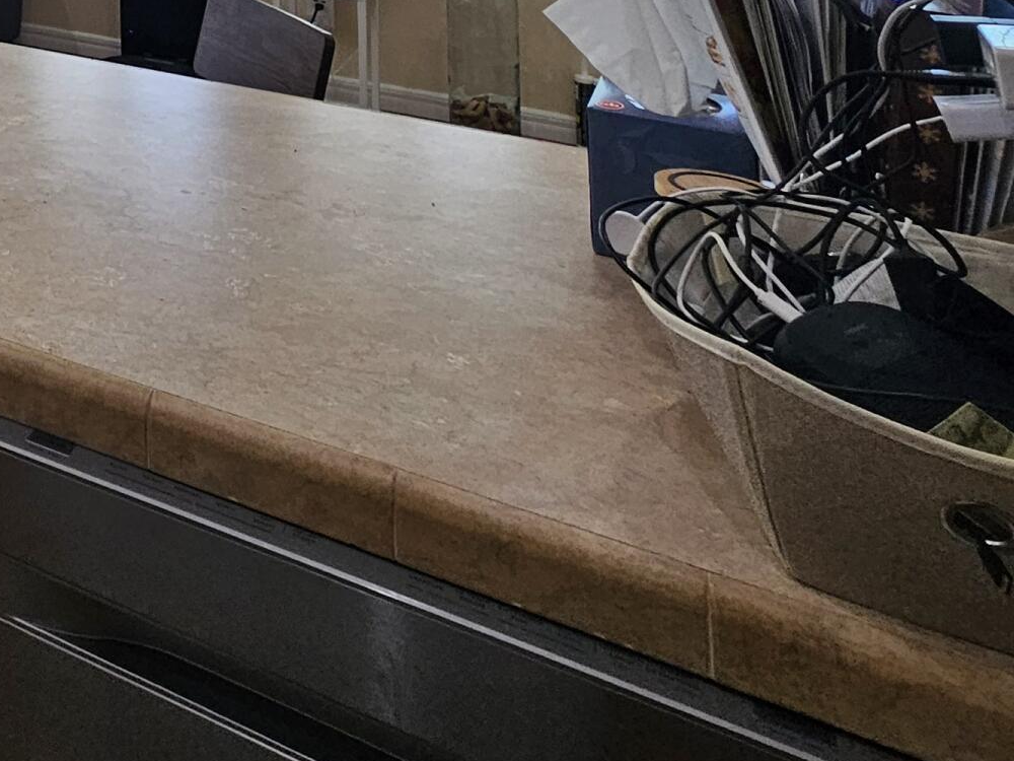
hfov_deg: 32.9
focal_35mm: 39
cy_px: -371
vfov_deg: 26.7
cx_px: -353
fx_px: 1142
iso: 80
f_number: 2.2
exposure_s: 1/120
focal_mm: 2.2
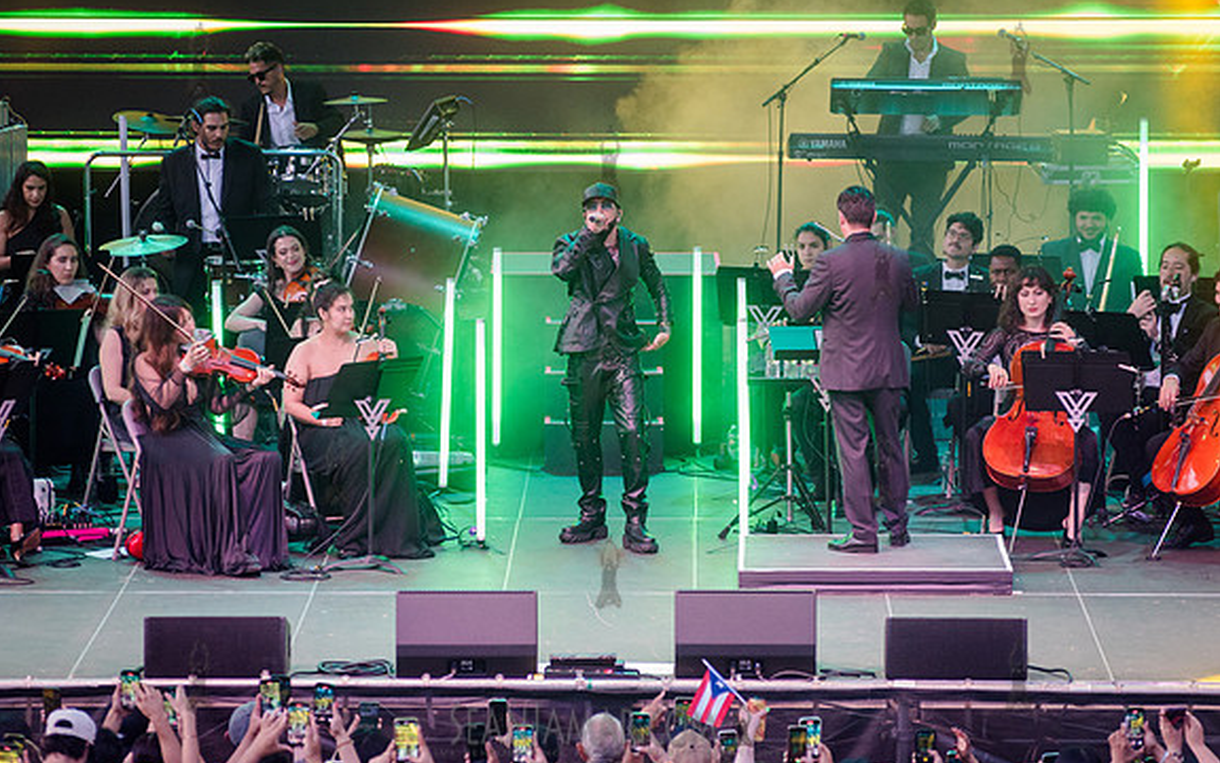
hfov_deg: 10.0
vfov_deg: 6.3
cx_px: 608
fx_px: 6949
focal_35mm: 209
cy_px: 366
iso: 2500
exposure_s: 1/400
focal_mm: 200
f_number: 4
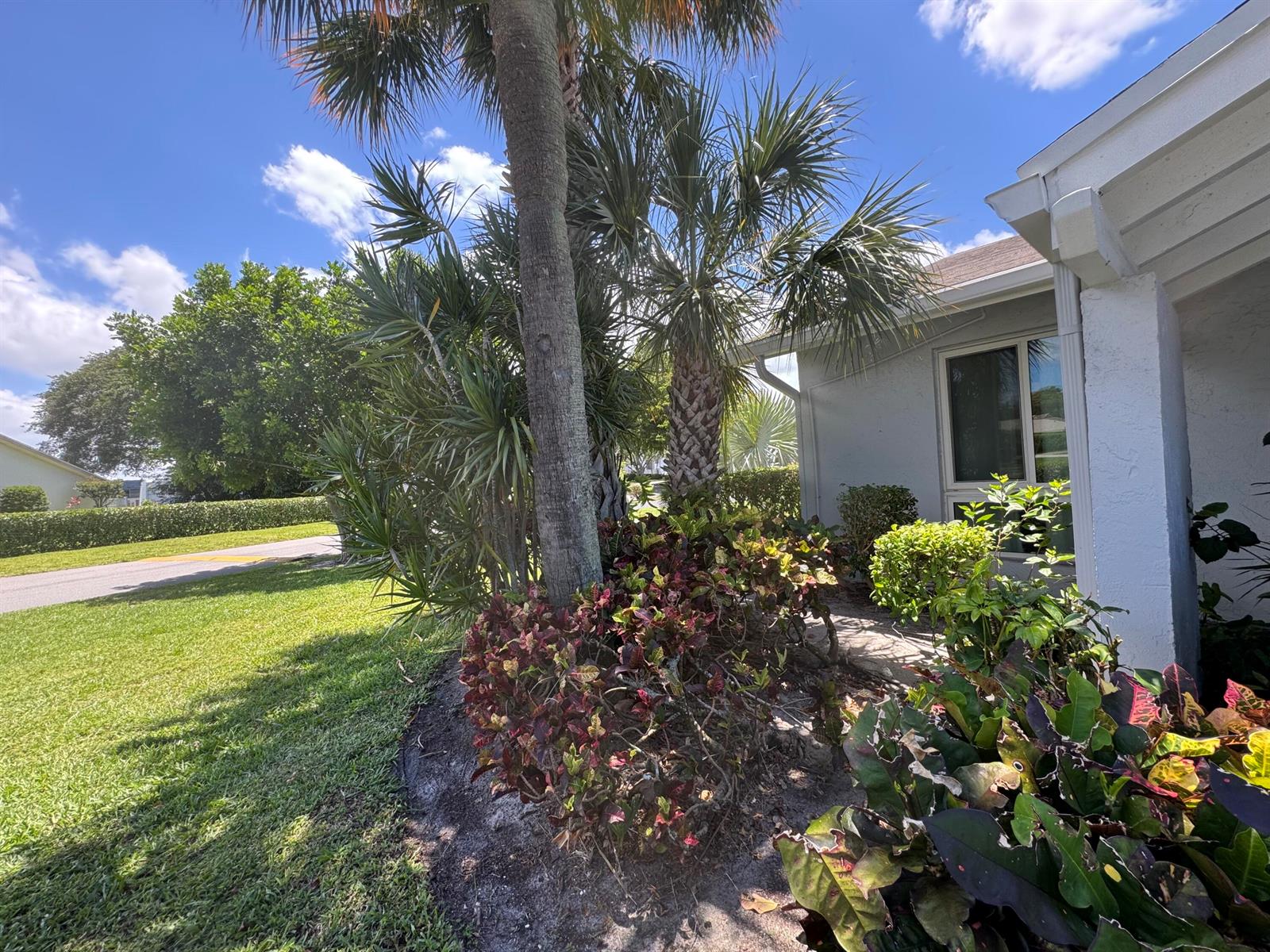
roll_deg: +3.1
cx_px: 635
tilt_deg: +0.5
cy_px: 476
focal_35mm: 14
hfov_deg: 102.1
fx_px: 514
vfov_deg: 85.7
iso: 40
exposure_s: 1/195
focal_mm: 2.22
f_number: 2.2
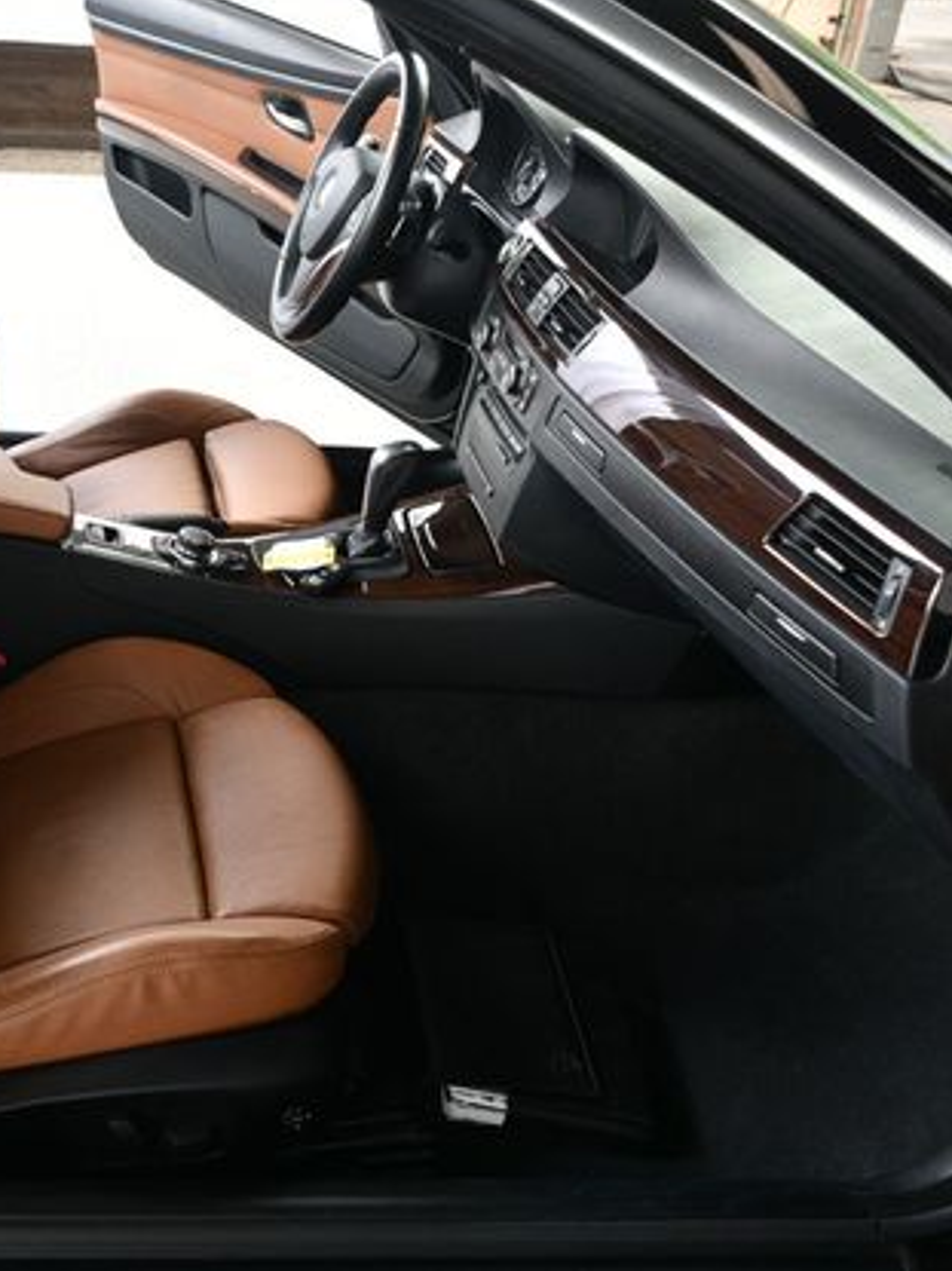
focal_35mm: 40
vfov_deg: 46.8
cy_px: 622
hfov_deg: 34.3
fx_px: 1468
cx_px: 129
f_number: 5
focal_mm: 18
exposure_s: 1/160
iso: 100
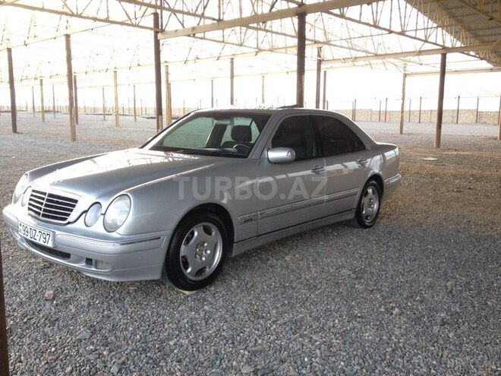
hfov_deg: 52.6
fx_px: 507
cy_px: 188
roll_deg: +0.6
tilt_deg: -9.6
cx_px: 250
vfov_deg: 40.7
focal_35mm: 35
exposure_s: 1/120
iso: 80
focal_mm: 4.28
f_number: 2.4
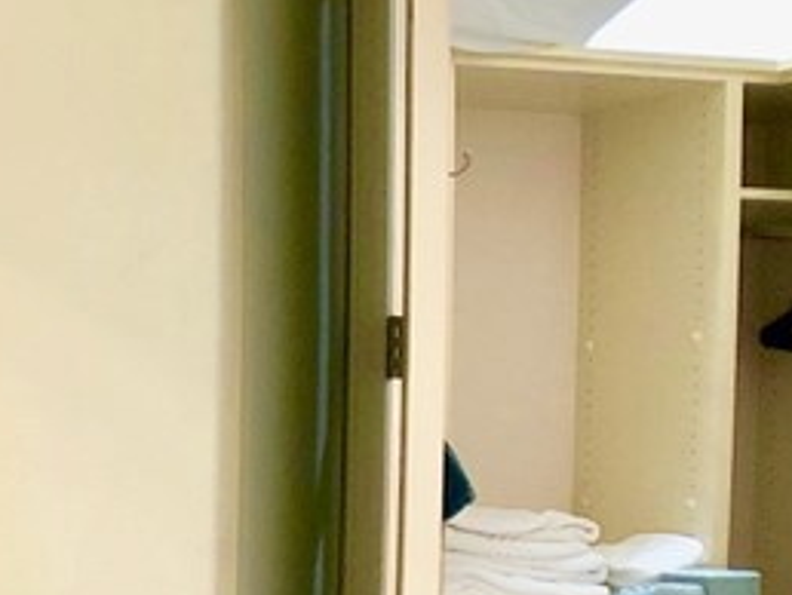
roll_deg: +0.8
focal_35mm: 111
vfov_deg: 13.1
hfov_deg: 15.5
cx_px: -574
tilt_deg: -5.2
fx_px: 2542
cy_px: 681
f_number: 1.8
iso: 40
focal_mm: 3.99
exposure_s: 1/15
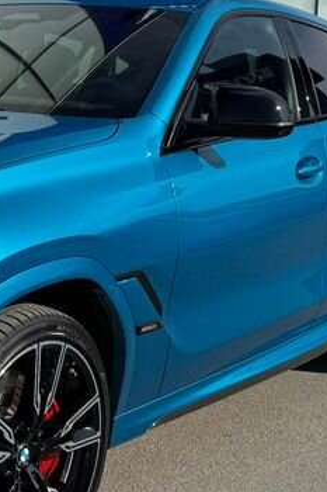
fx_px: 996
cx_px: -49
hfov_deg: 17.9
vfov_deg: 27.5
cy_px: 157
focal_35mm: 73
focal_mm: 6.76
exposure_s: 1/7092
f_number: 1.78
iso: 80
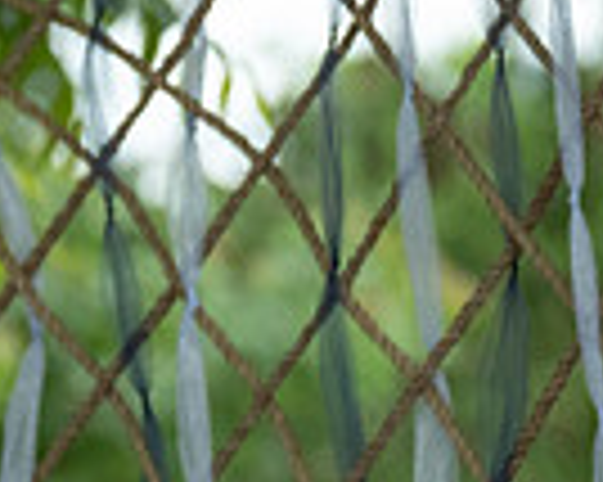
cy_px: 854
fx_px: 14409
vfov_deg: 1.9
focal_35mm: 808
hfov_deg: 2.4
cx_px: -536
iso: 800
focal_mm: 132.9
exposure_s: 1/1400
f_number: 4.7
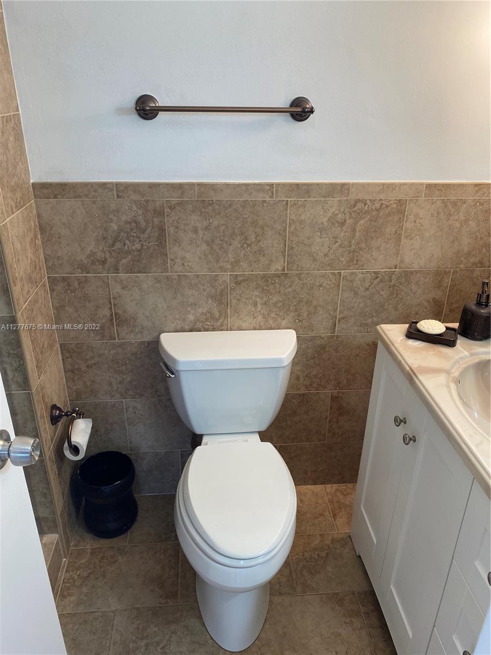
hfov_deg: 53.1
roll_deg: +0.0
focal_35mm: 26
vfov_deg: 67.3
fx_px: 492
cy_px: 328
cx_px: 246
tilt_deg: -25.3
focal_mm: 4.25
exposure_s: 1/60
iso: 64
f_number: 1.8
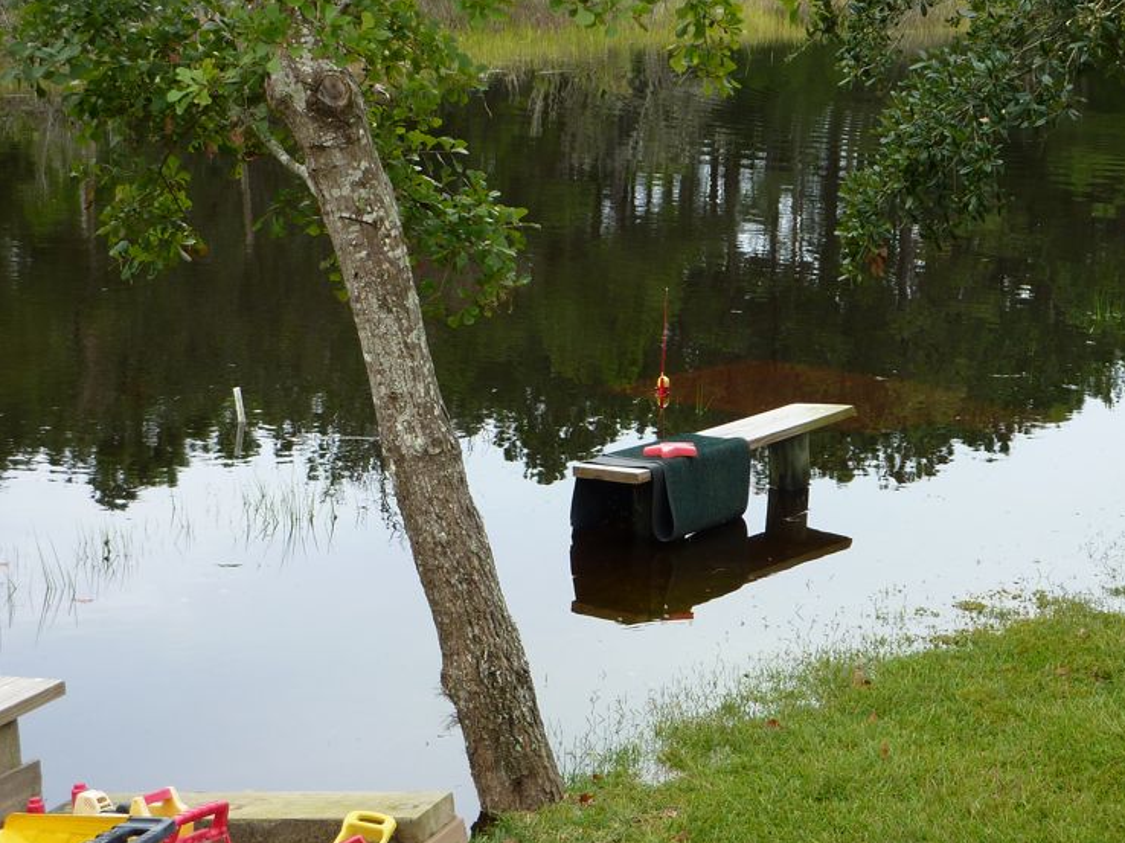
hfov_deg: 23.8
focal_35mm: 82
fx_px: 2664
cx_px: 706
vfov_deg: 18.0
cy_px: 396
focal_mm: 10.3
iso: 80
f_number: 4
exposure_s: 1/100
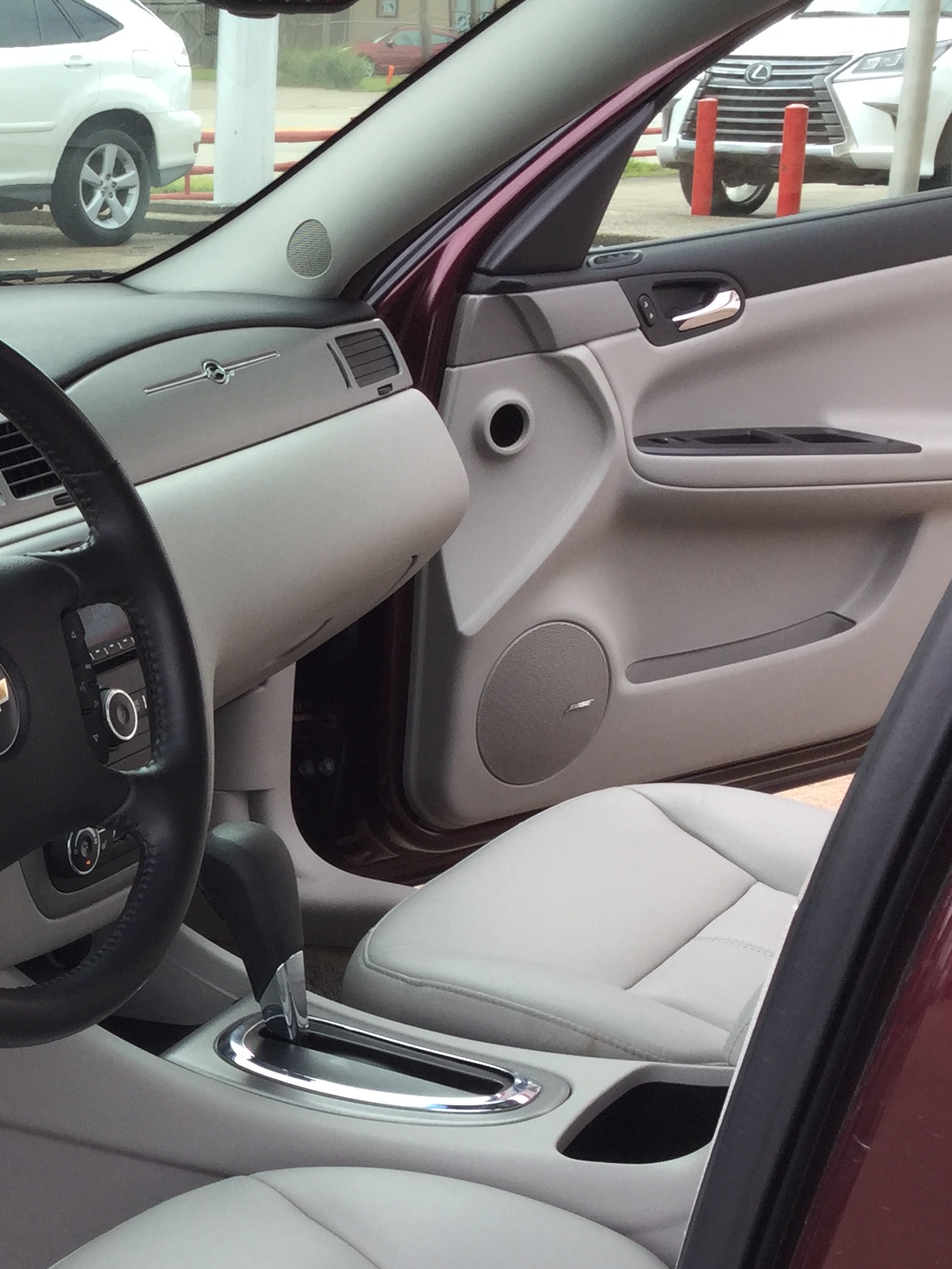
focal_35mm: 65
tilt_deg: -19.0
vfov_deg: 29.6
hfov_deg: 21.5
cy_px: 828
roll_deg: -0.5
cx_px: -90
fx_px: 2383
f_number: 2.4
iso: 25
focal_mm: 3.3
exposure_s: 1/130
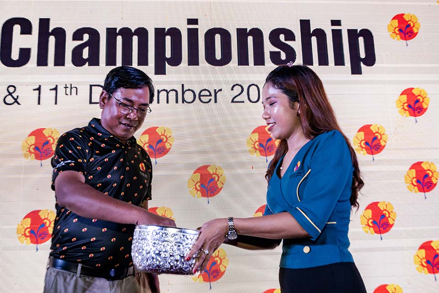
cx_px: 220
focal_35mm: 40
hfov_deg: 48.5
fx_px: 488
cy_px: 146
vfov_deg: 33.4
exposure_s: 1/200
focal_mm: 40
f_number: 4.5
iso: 250
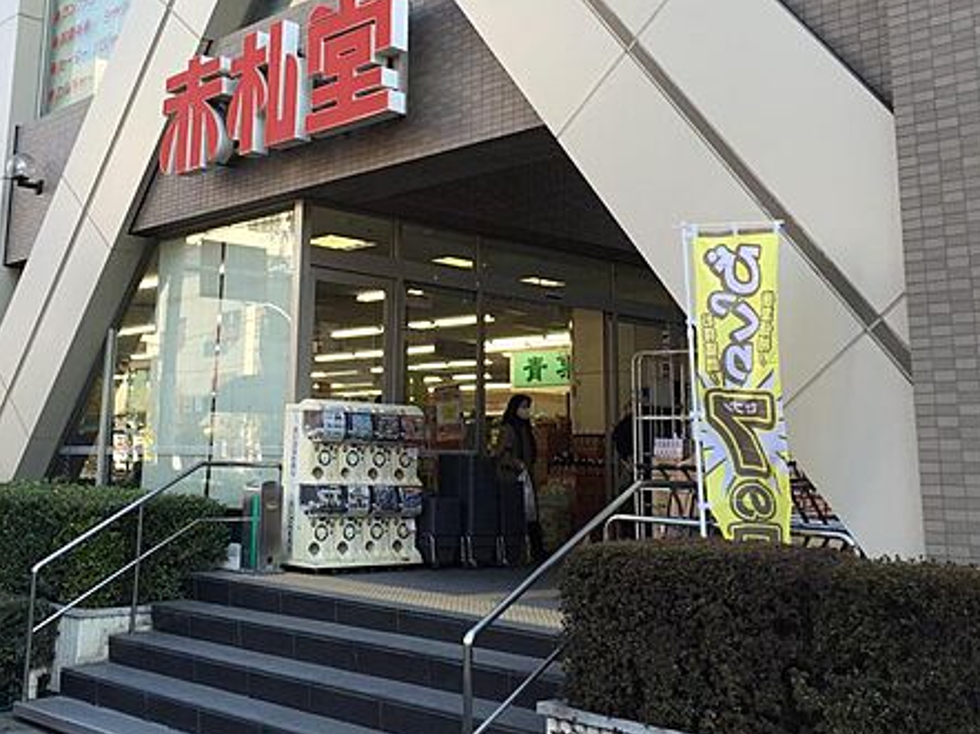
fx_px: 1188
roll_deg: -0.9
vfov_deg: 33.8
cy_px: 211
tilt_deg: +10.9
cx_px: 406
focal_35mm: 42
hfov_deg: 44.6
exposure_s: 1/314
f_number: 2.2
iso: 32
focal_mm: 4.15
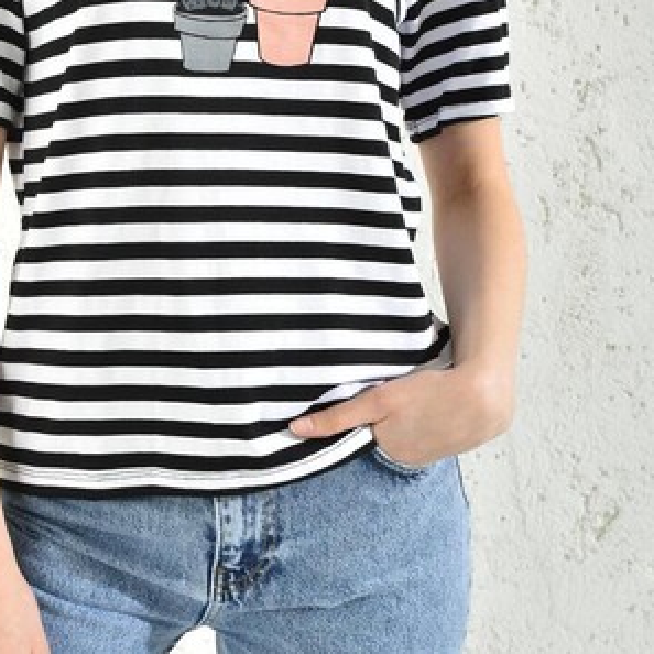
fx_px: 1603
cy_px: 62
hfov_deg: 22.8
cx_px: 165
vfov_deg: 22.5
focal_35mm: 75
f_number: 7.1
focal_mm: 35
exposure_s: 1/160
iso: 100
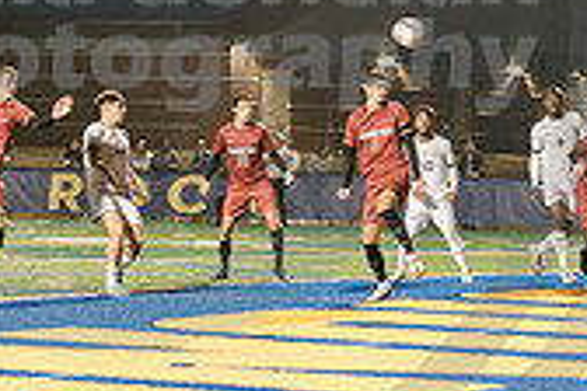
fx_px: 3946
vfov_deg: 5.7
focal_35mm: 242
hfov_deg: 8.5
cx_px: 80
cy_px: 12
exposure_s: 1/160
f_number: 4
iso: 2500
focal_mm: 70
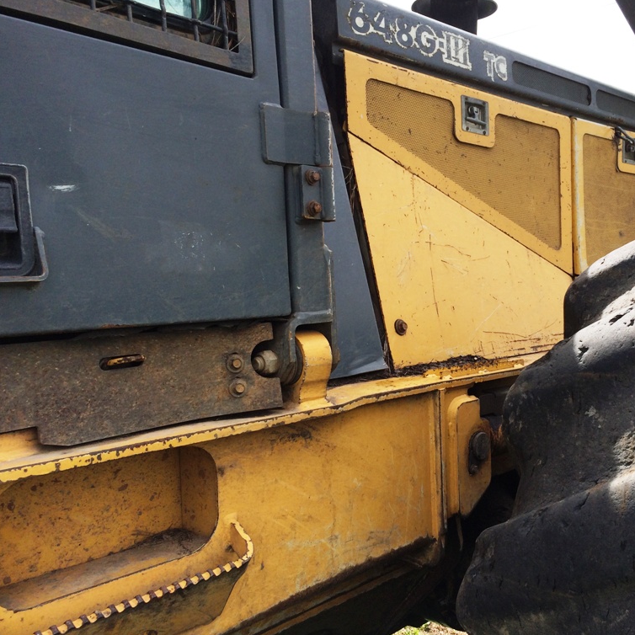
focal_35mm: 36
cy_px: 315
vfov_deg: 46.0
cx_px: 417
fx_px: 747
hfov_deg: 45.4
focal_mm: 4.12
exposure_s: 1/1001
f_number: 2.2
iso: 32
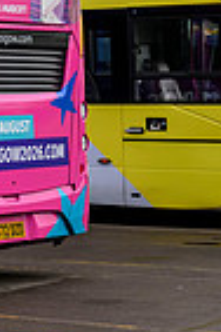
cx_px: -390
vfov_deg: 11.2
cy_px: -13
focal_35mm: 181
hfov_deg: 7.0
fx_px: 1667
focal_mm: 44
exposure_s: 1/160
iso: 500
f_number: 8
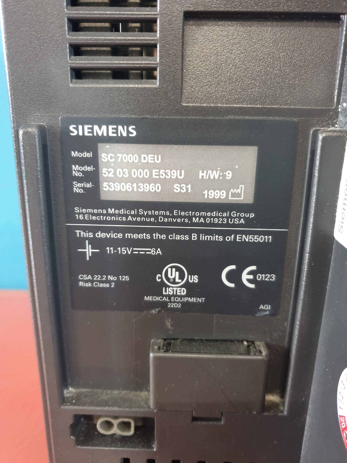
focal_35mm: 26
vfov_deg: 67.3
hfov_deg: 53.1
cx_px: 174
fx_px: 348
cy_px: 232
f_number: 1.5
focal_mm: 4.3
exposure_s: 1/17
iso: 320
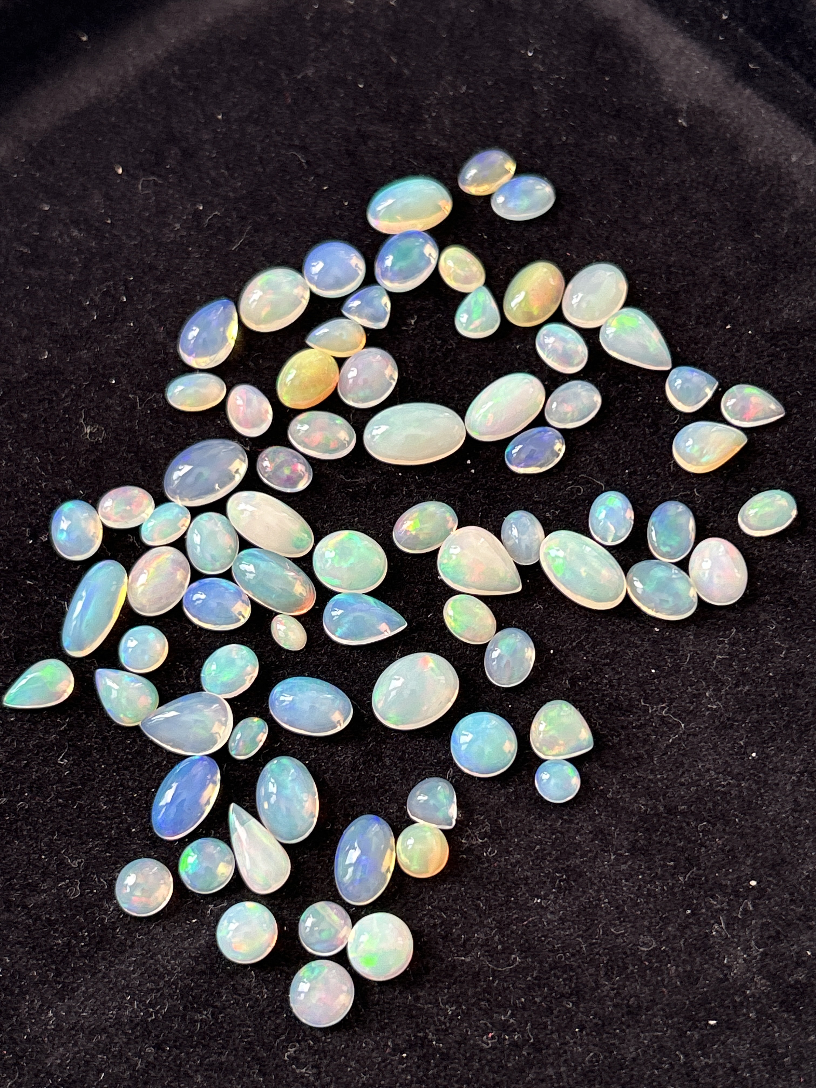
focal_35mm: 52
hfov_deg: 28.0
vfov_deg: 36.8
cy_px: 544
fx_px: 1634
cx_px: 408
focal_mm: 5.7
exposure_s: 1/121
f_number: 1.5
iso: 50
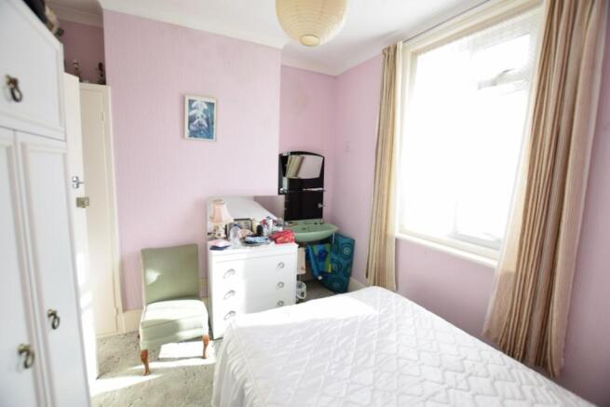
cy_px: 204
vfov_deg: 77.4
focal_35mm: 15
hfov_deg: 100.4
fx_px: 254
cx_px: 305
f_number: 3.5
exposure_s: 1/50
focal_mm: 10
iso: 100
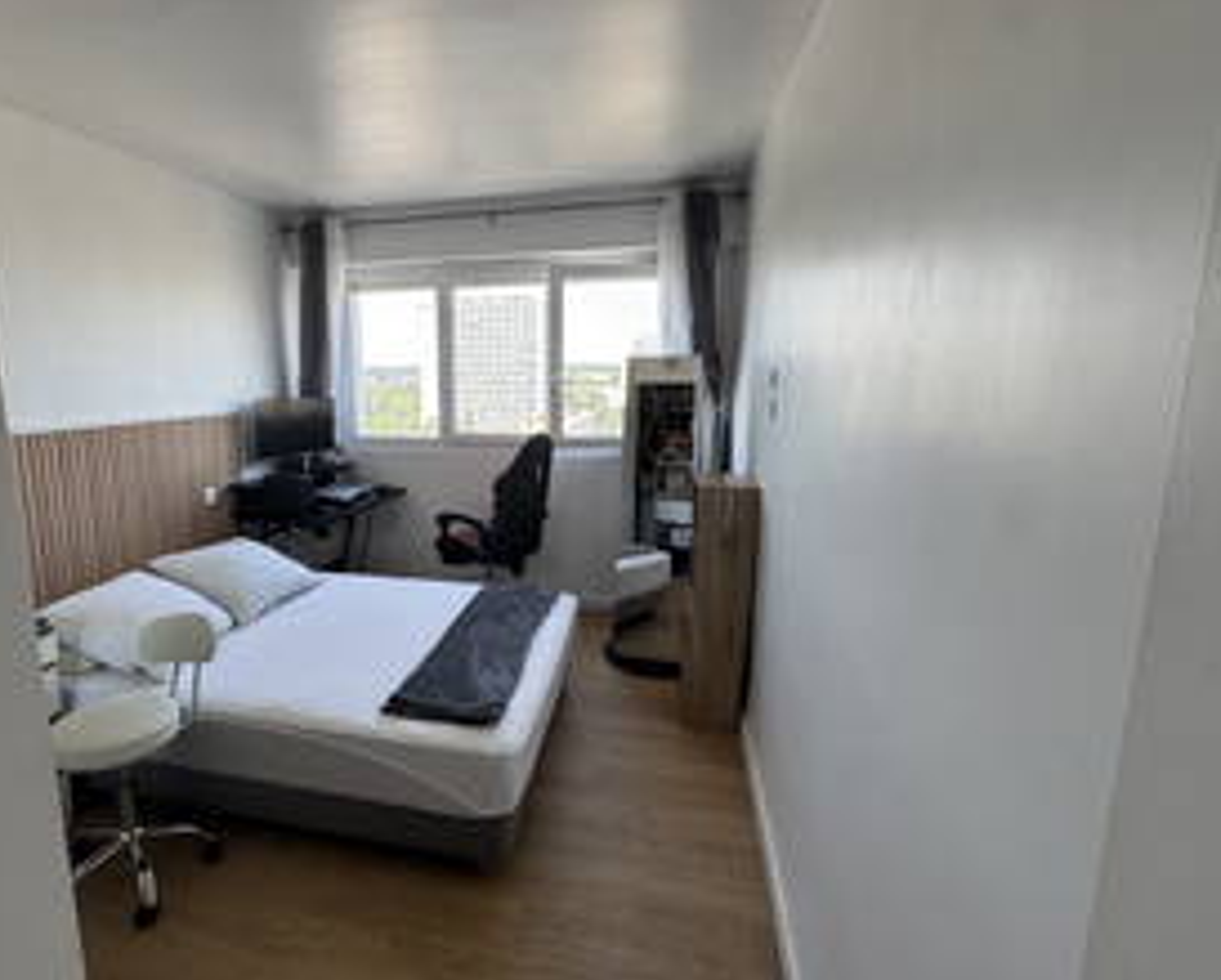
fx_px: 651
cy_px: 479
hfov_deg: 85.4
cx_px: 496
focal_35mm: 18
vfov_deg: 73.9
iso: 64
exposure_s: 1/121
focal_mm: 2.22
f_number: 2.2
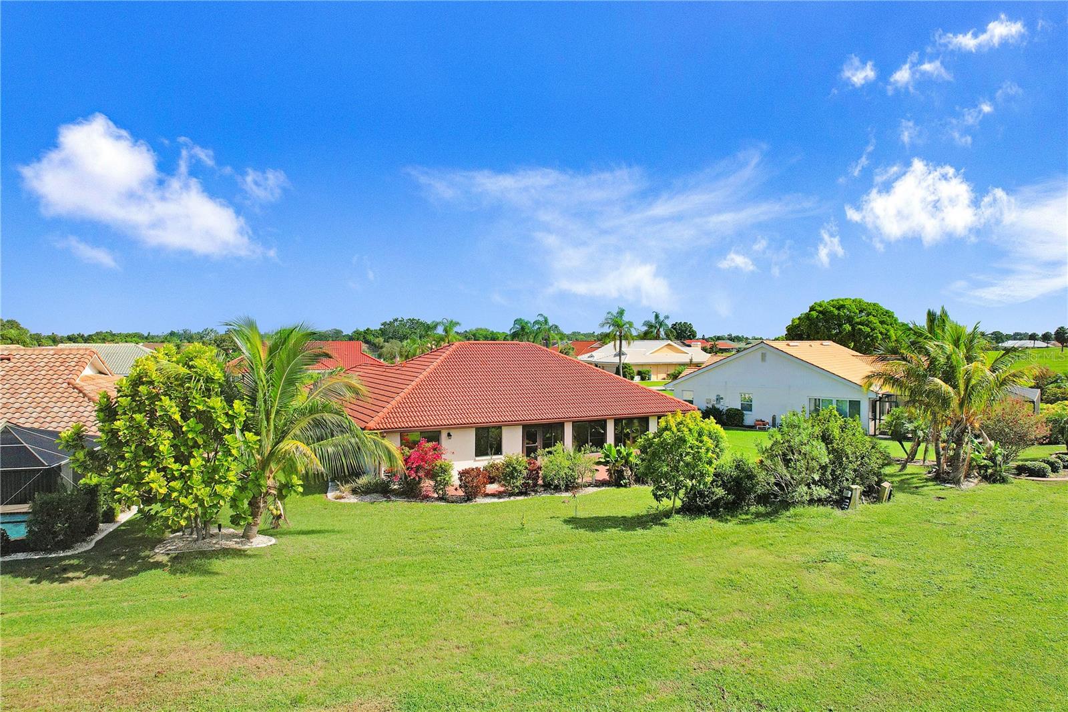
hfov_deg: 78.6
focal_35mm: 22
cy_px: 356
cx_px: 534
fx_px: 652
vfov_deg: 57.2
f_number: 2.8
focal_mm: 8.38
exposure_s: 1/1600
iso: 200
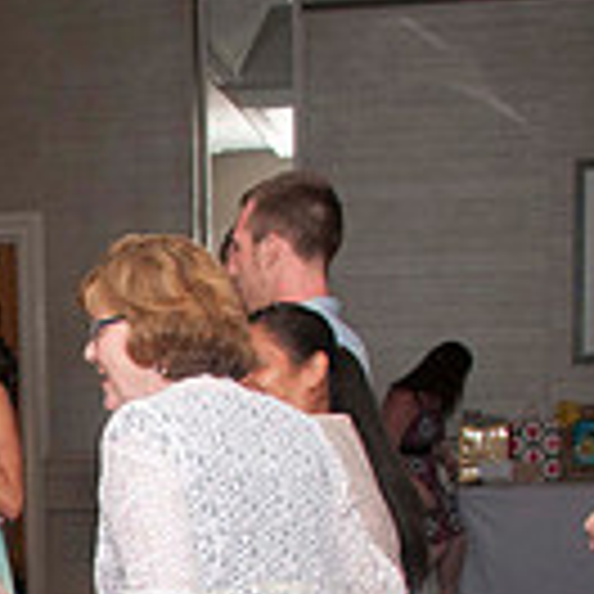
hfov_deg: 16.3
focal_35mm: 101
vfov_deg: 16.3
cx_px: -180
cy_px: 772
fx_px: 1961
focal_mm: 18
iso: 400
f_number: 5.6
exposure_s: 1/60
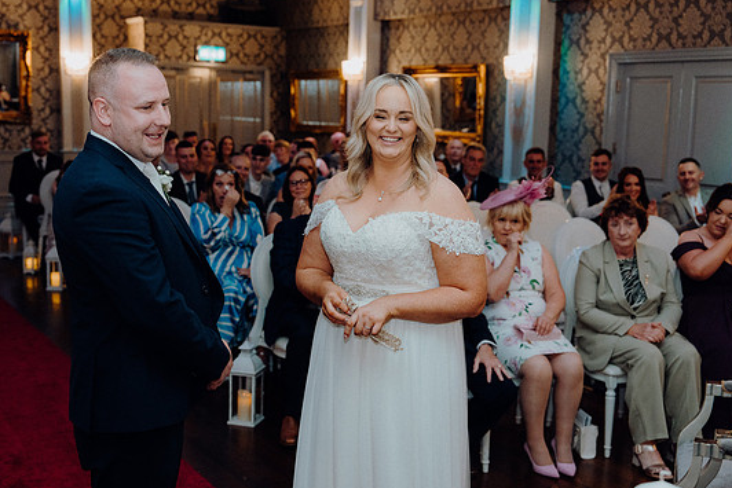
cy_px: 247
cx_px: 344
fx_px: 976
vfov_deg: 28.1
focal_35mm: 48
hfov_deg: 41.1
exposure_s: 1/160
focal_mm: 44
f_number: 3.5
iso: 2500
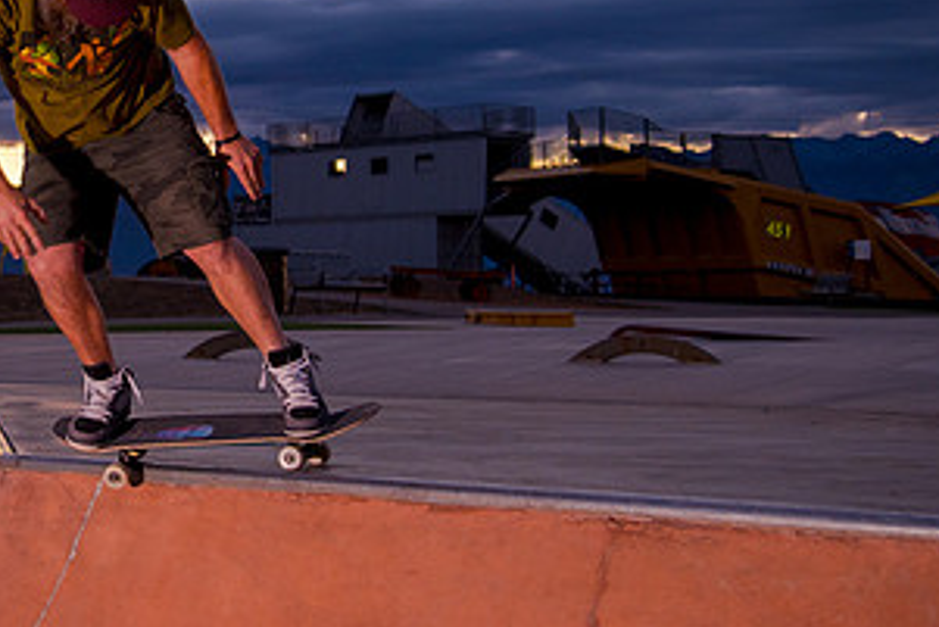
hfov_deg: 21.8
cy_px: 187
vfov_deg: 15.0
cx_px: 72
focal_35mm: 91
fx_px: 2375
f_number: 4
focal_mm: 38
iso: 1000
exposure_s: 1/400
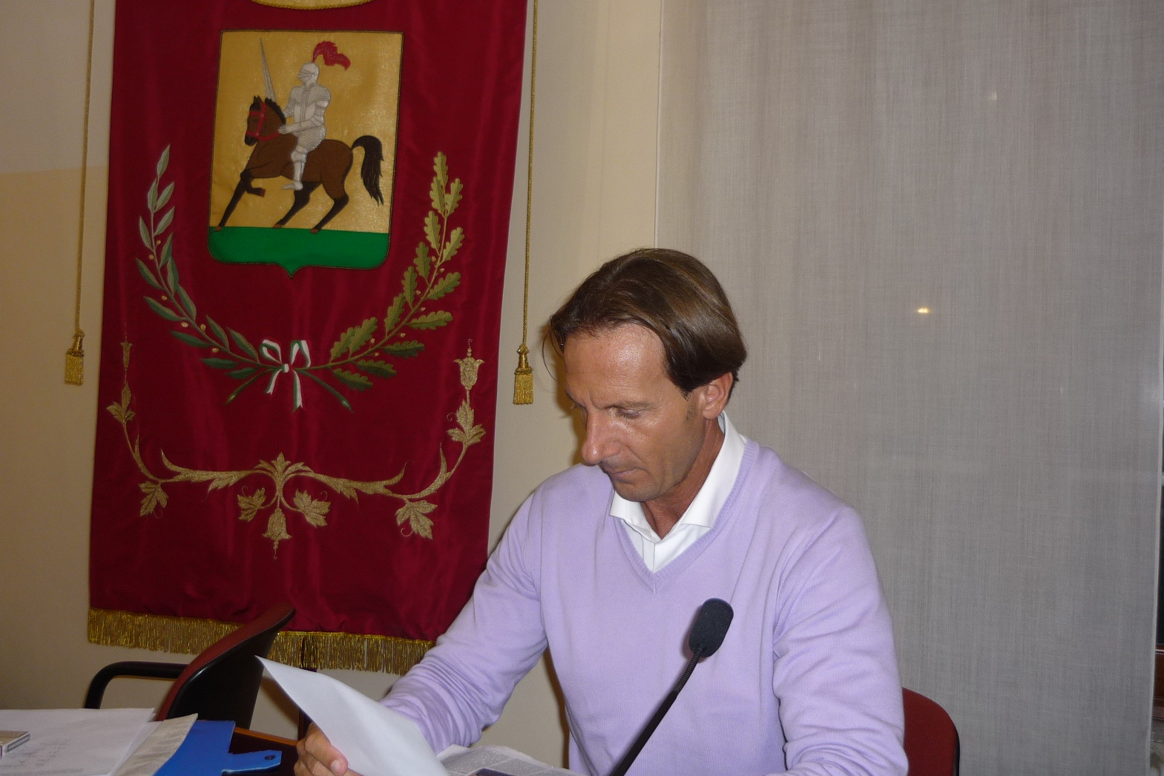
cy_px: 354
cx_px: 582
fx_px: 1132
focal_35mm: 35
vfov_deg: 37.8
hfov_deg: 54.4
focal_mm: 5.5
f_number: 2.8
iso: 100
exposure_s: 1/30
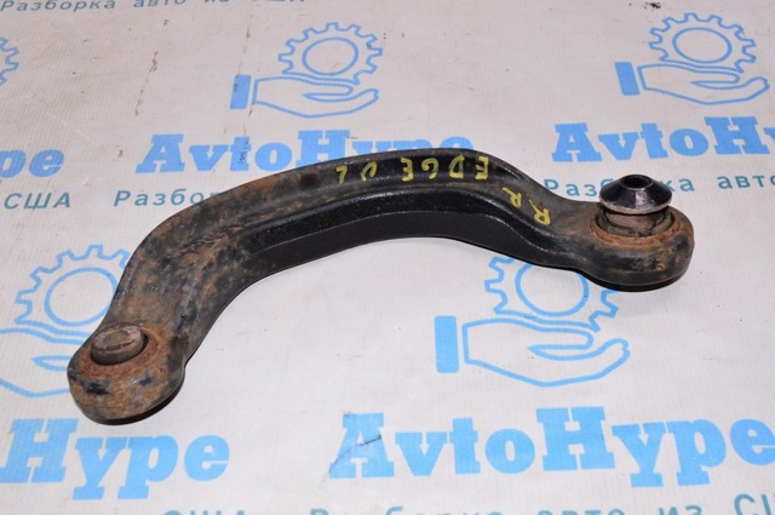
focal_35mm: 39
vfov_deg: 34.1
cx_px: 388
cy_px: 258
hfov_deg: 49.6
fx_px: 839
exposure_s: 1/200
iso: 1600
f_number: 8
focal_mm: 26
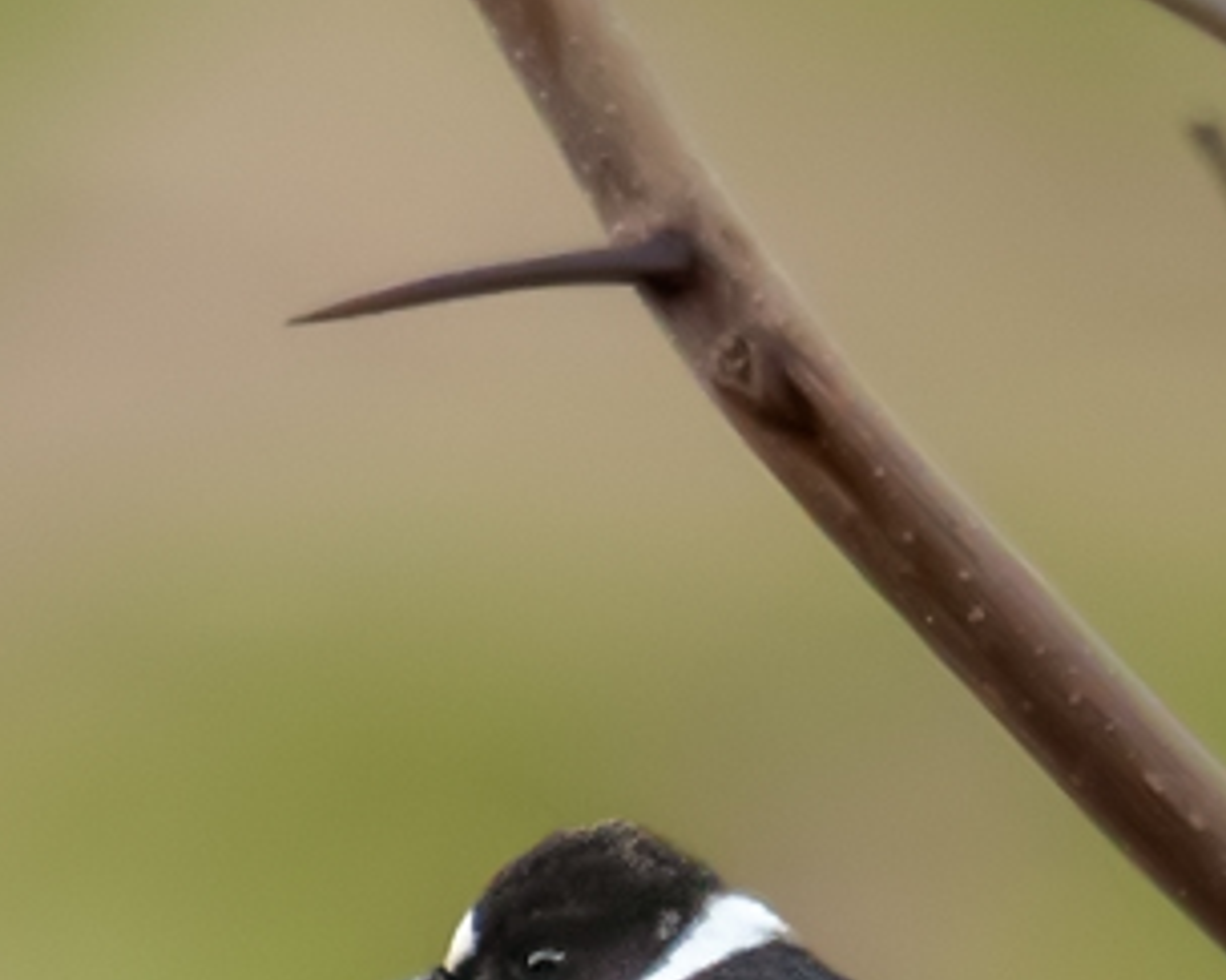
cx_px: 165
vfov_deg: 0.6
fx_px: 88108
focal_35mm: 2429
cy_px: 1101
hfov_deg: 0.8
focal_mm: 500
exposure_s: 1/640
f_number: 5.6
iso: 800
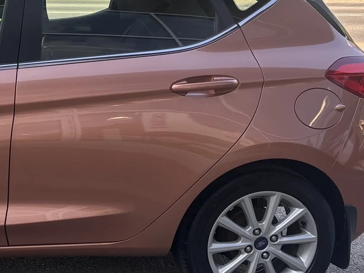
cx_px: -84
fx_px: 767
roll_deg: -0.7
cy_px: 120
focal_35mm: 73
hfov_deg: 24.0
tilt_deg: -14.5
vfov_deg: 20.1
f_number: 1.6
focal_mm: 5.96
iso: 50
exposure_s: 1/608
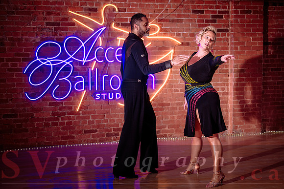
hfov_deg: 32.4
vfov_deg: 22.0
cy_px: 94
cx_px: 151
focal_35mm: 62
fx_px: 488
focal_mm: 55
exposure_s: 1/320
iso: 1250
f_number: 2.8
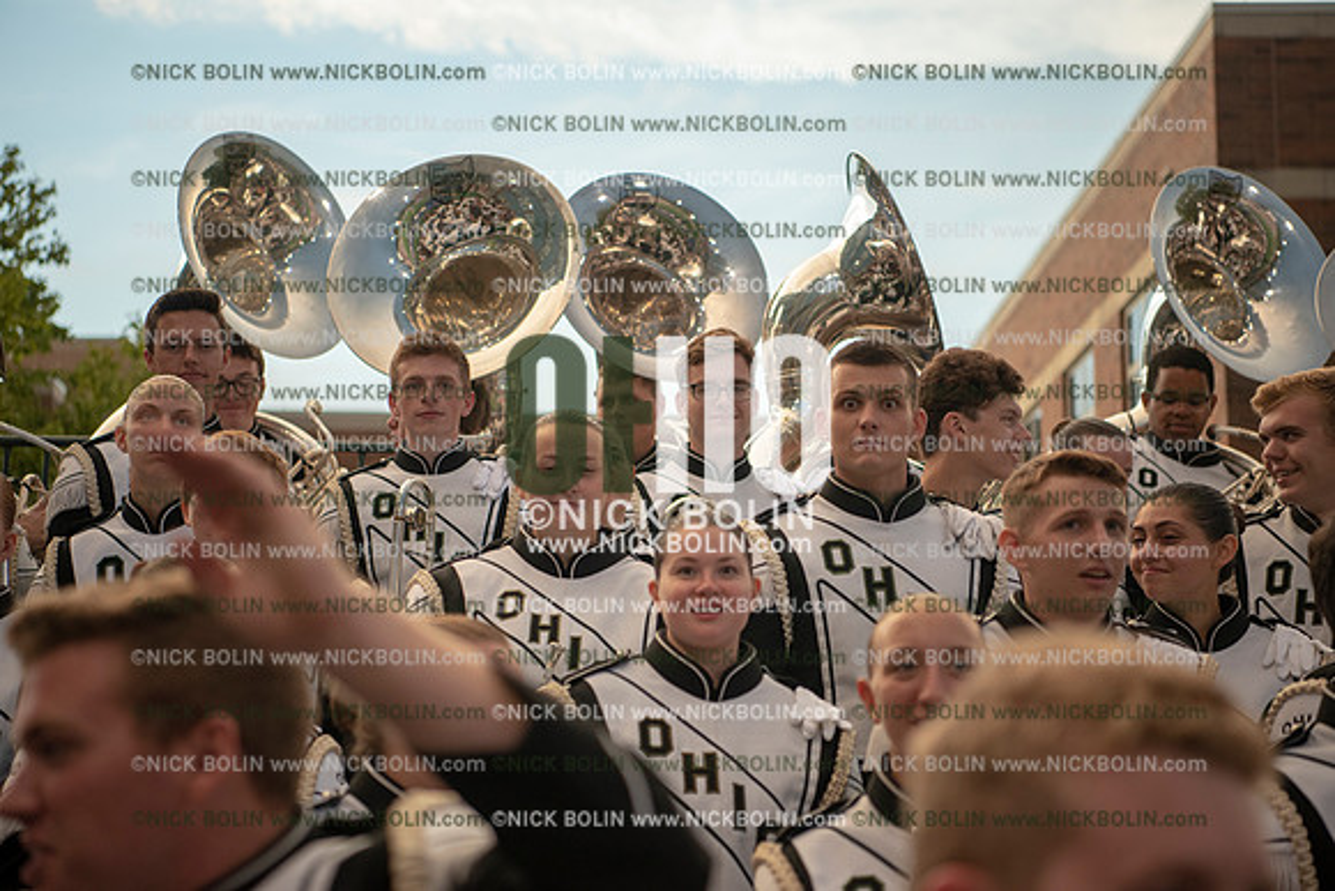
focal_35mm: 70
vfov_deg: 19.5
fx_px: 2596
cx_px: 668
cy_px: 446
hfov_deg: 28.8
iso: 800
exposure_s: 1/400
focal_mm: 70
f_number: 3.2
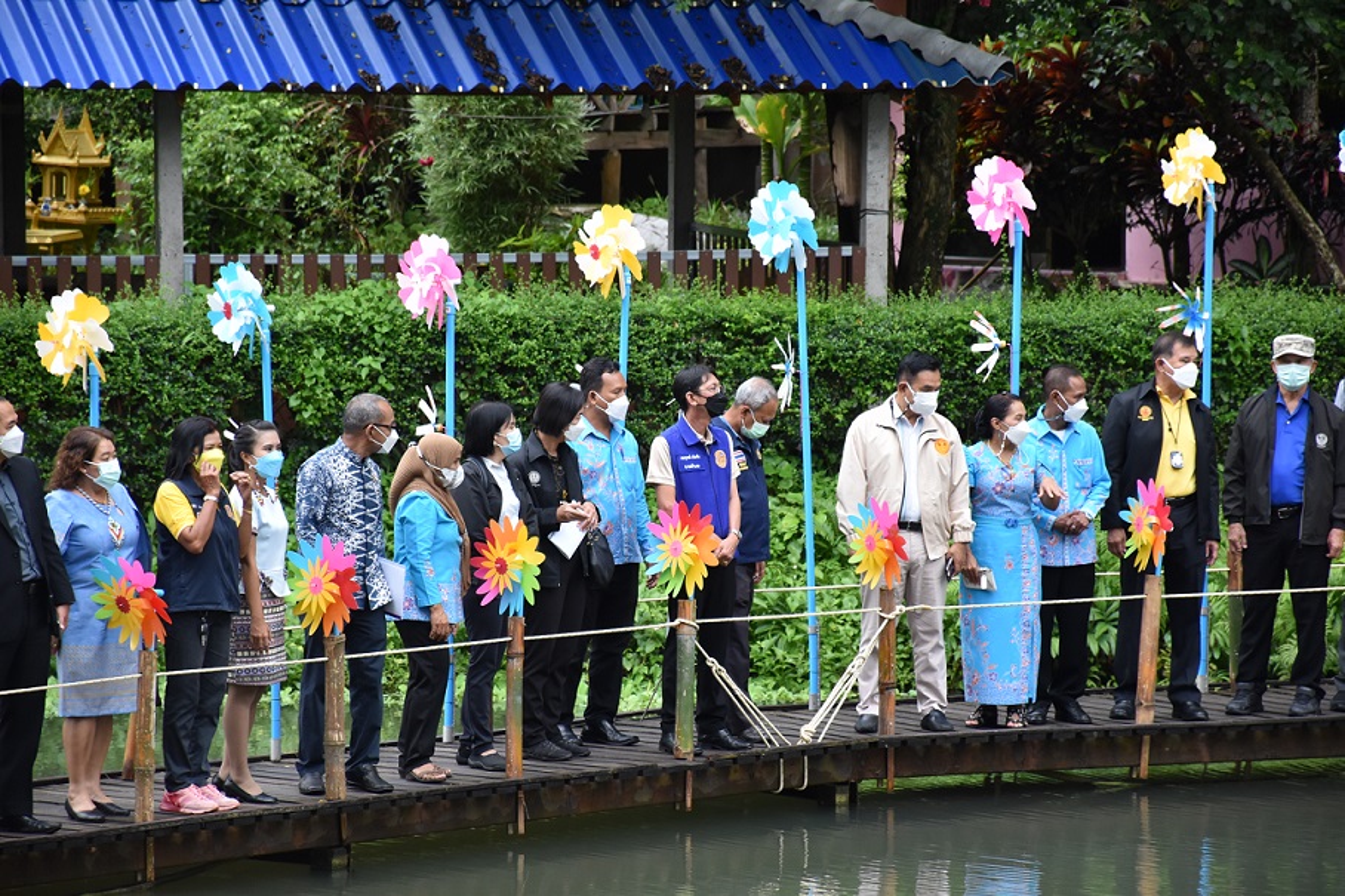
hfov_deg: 9.8
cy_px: 448
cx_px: 672
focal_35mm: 210
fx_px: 7844
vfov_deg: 6.5
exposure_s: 1/200
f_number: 5.6
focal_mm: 140
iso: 800
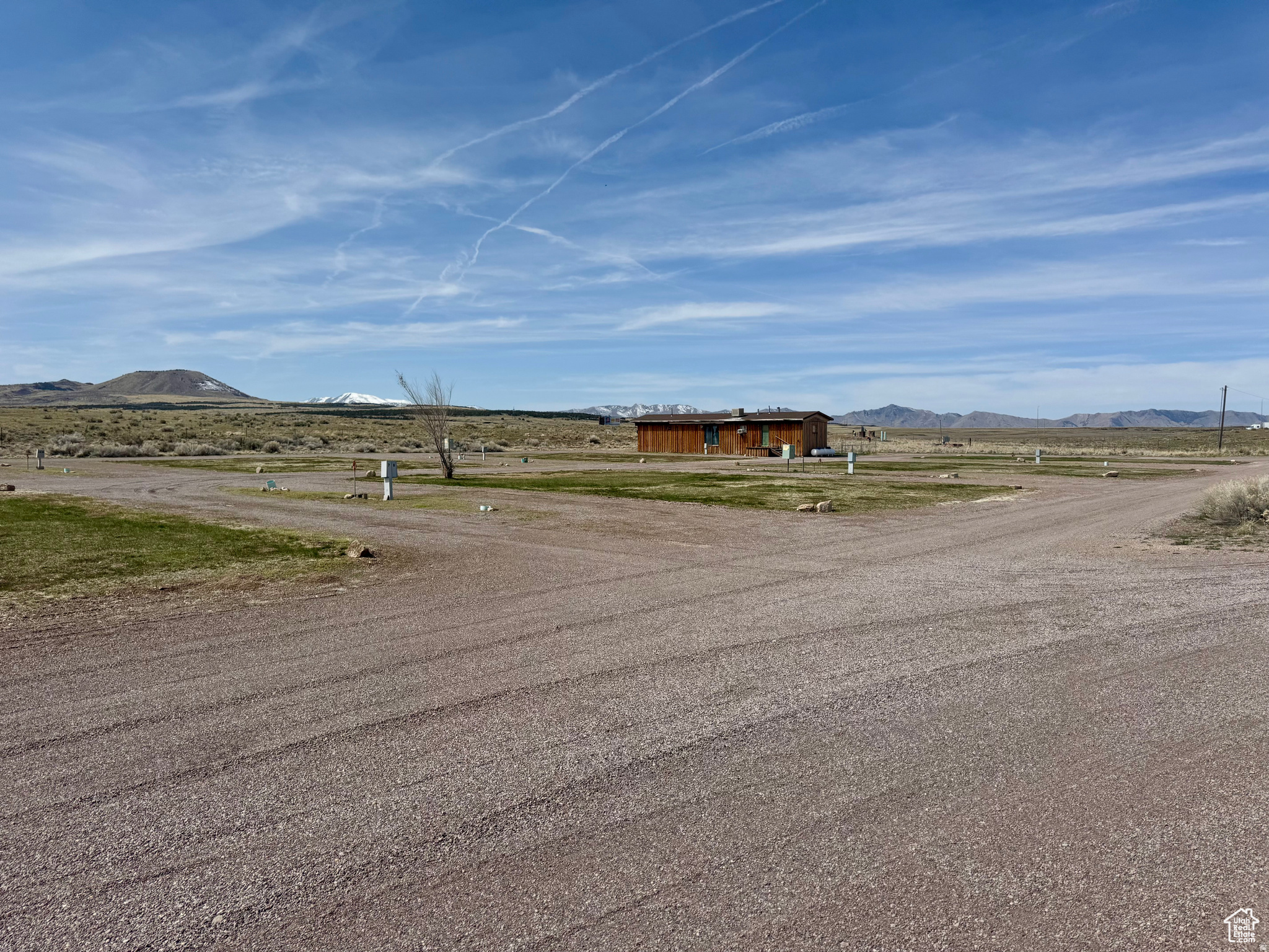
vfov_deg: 56.8
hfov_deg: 71.6
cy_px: 476
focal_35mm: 24
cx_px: 634
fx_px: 880
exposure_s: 1/9009
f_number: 1.78
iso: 80
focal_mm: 6.76
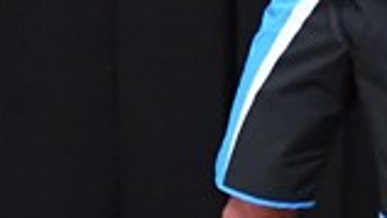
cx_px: -9
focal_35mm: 1112
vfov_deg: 1.1
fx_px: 11415
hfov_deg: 1.9
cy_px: 32
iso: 8000
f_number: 5.6
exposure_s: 1/400
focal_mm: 145
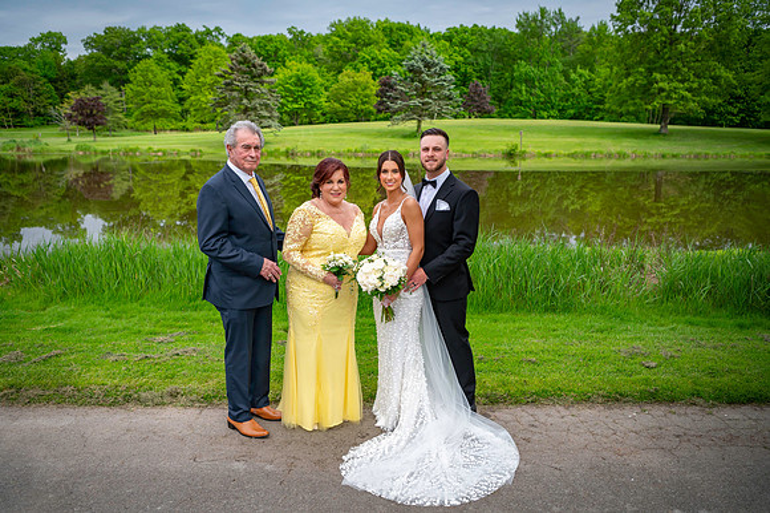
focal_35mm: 29
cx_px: 385
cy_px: 256
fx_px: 611
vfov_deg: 45.5
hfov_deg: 64.4
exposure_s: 1/3200
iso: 400
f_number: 3.2
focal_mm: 28
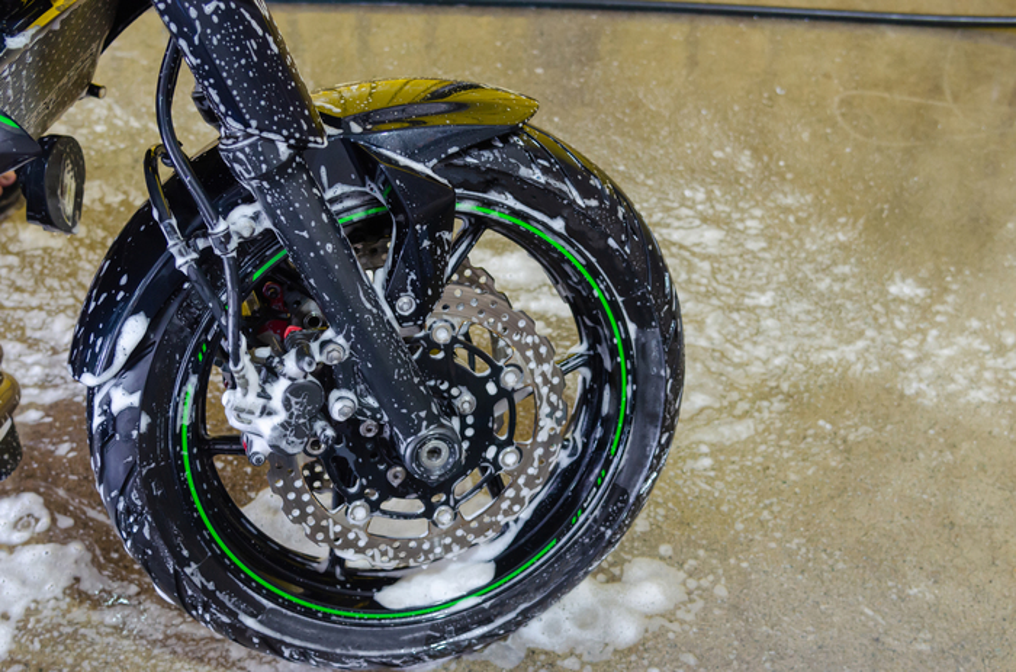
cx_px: 508
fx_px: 1351
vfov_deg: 27.9
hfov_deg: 41.2
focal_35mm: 48
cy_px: 336
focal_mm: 32
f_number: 4
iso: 800
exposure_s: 1/40
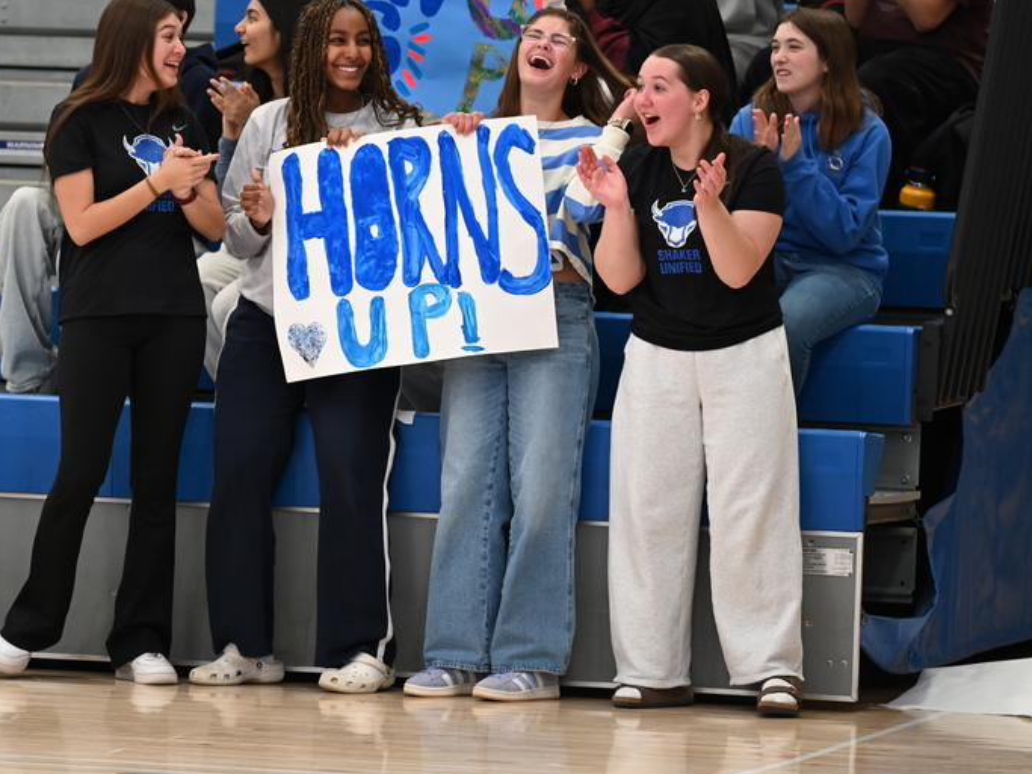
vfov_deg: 5.2
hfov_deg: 6.9
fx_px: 8585
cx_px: 367
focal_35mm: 288
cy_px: 294
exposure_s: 1/250
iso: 1800
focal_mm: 200
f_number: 2.8
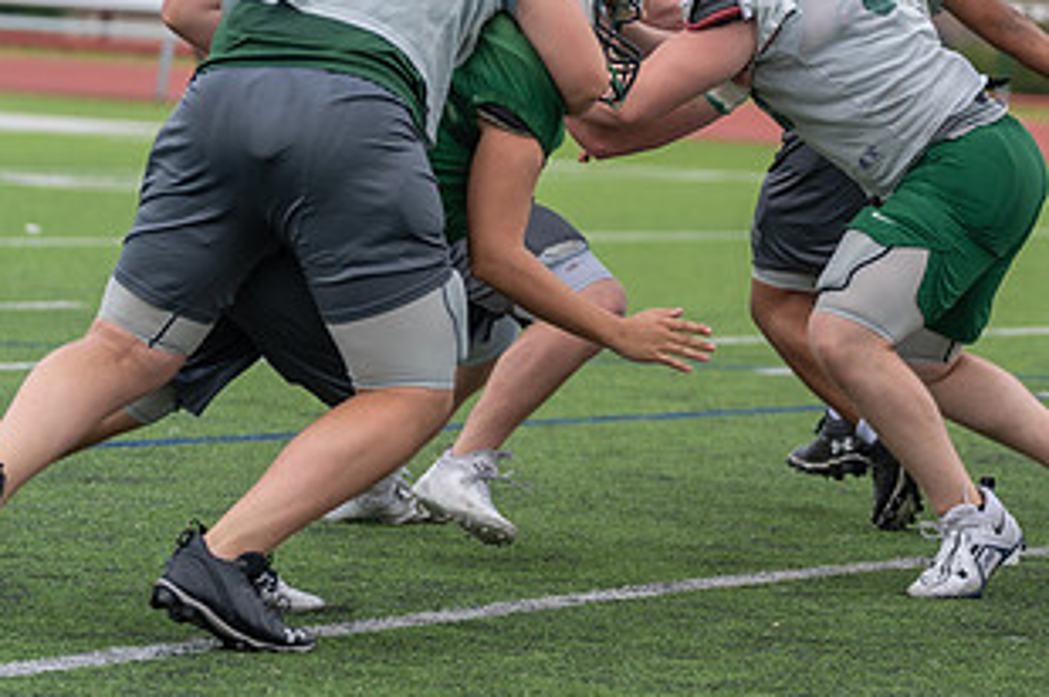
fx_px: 7743
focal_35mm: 266
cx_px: 920
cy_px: 147
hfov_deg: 7.7
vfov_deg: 5.2
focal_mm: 142
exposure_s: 1/1250
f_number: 3.5
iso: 160
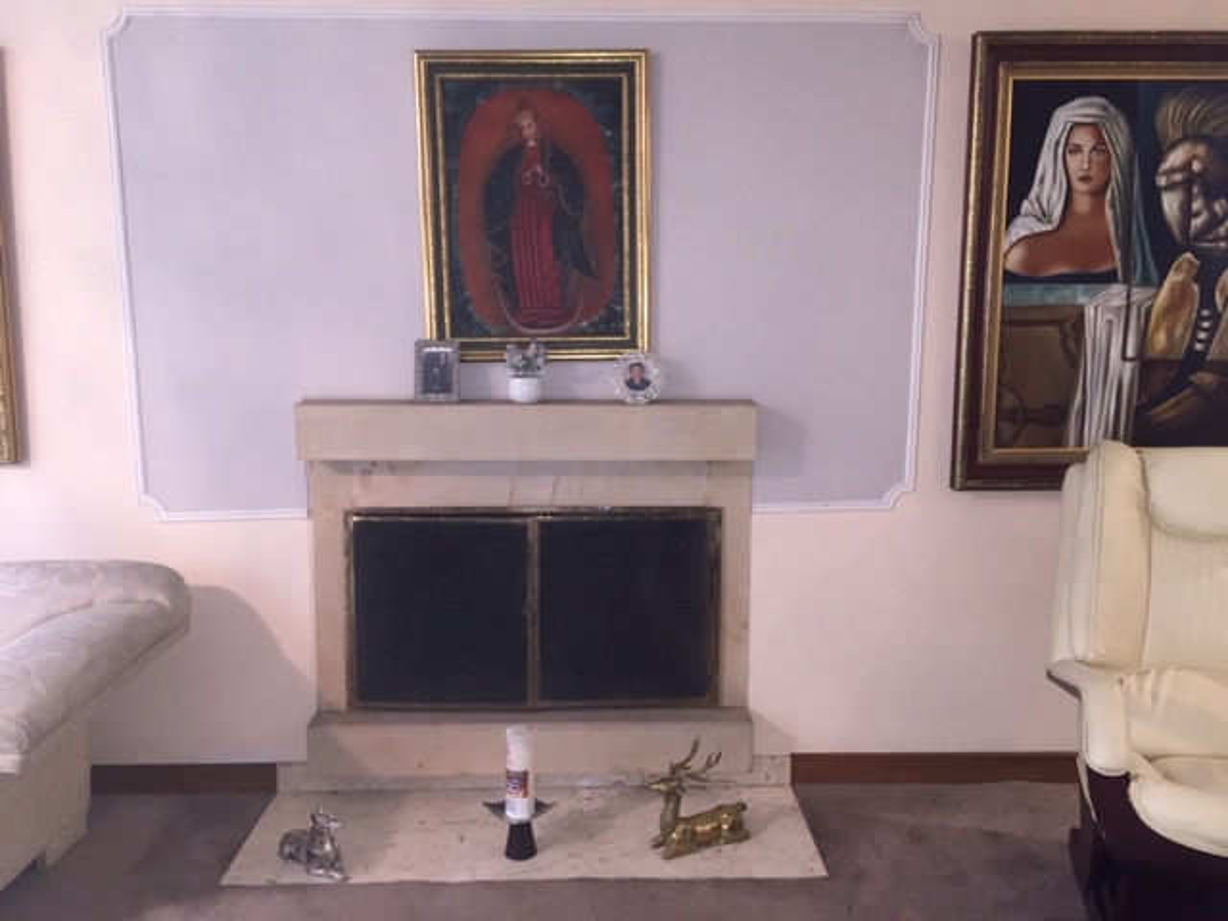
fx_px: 1029
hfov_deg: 61.7
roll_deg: -1.6
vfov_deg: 48.2
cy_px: 460
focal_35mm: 29
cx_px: 614
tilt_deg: -7.6
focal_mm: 4.15
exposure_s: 1/20
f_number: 2.2
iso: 160
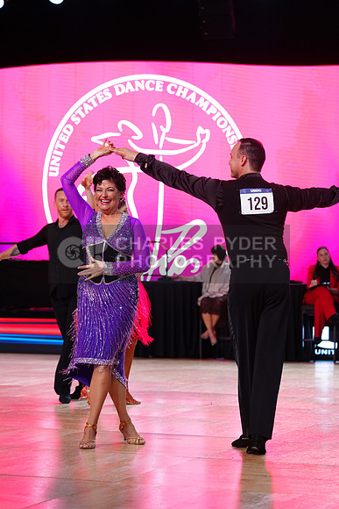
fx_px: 1369
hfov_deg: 14.1
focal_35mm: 97
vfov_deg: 21.0
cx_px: 170
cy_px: 254
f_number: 4
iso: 1000
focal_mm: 97
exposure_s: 1/400
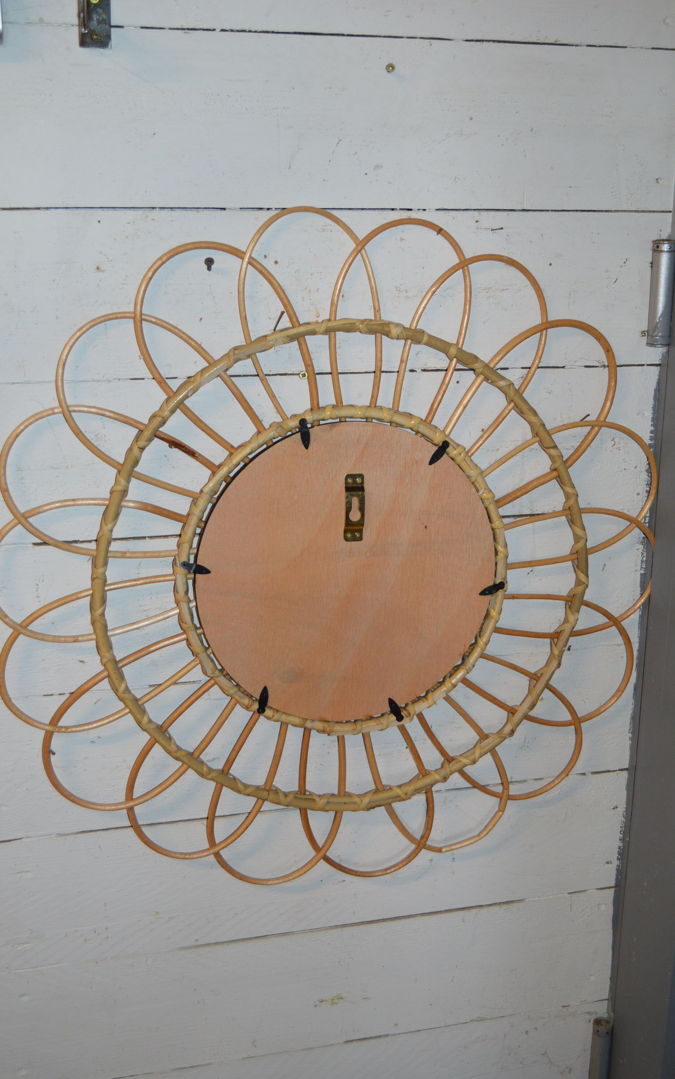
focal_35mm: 40
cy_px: 541
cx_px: 336
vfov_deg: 49.3
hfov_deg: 32.0
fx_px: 1177
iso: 640
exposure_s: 1/60
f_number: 4.2
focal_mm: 26
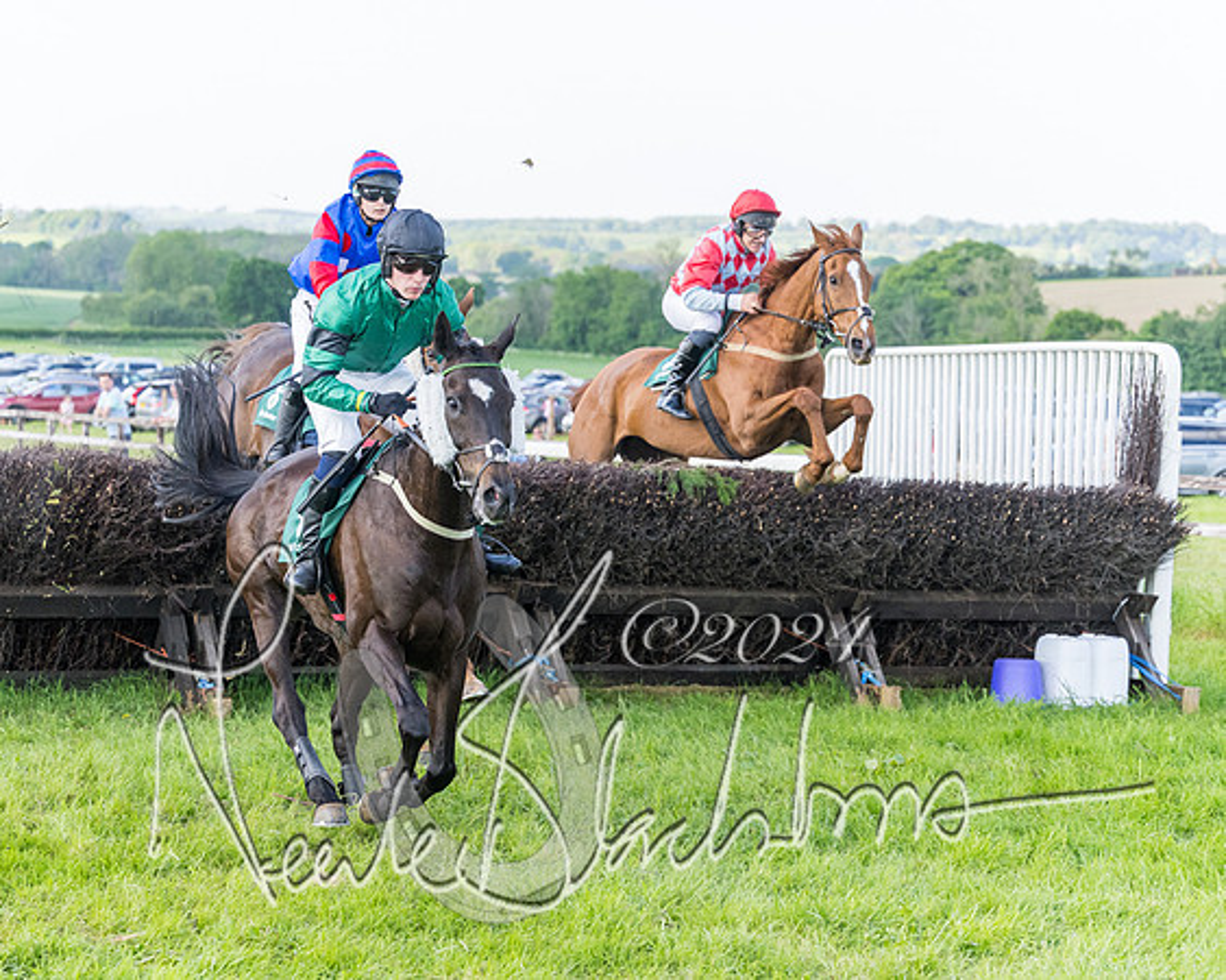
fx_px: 3466
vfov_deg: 16.1
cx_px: 500
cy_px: 564
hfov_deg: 20.0
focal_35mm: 96
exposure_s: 1/2000
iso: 800
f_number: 4
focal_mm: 70
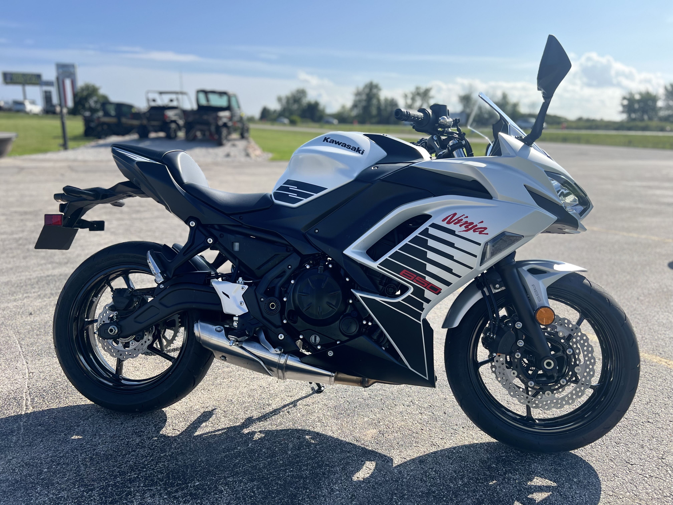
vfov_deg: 53.1
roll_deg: -0.2
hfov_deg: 67.3
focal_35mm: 26
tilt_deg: -14.3
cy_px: 252
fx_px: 505
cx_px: 336
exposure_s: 1/1645
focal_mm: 5.7
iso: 50
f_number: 1.5
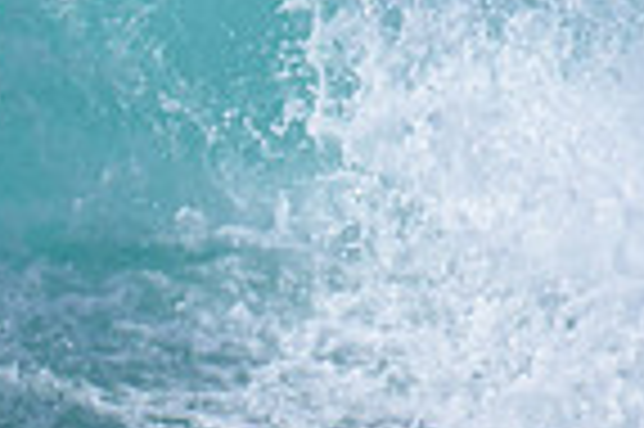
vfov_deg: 0.3
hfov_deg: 0.5
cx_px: -565
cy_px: 286
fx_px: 79424
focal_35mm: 4445
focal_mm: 800
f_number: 11
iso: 360
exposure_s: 1/2000
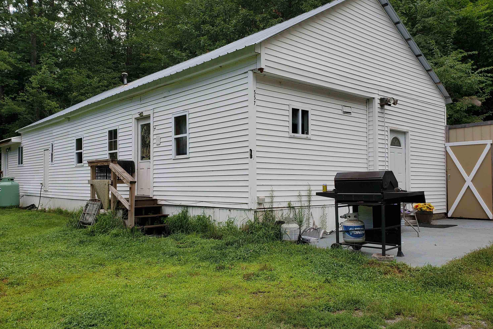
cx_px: 244
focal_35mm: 28
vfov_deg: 46.4
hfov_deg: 65.5
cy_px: 172
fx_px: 383
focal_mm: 4.3
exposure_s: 1/838
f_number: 2.4
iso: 50
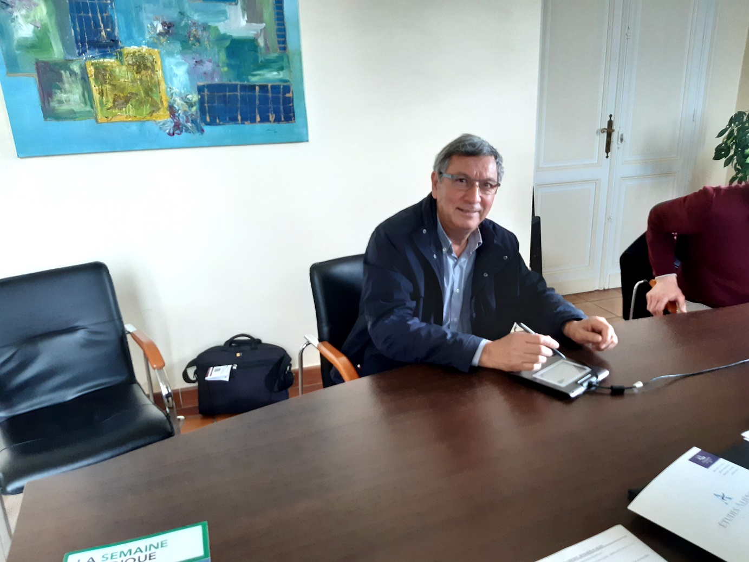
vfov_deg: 53.1
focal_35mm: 26
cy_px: 281
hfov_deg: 67.3
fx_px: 563
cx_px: 374
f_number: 1.7
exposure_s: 1/100
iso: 200
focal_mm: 3.92
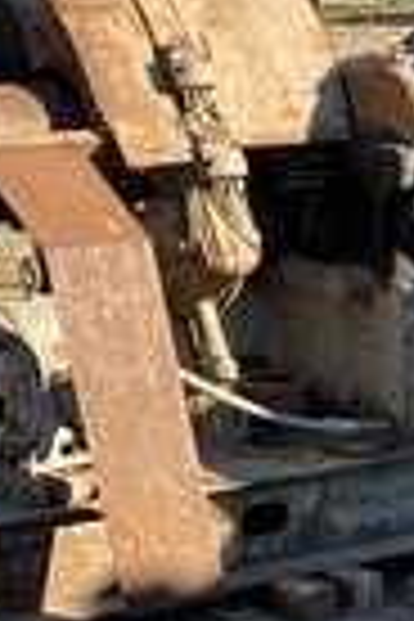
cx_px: 504
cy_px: 968
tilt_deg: -25.5
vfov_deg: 14.1
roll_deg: -0.4
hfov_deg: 10.0
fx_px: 2329
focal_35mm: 135
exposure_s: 1/454
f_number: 1.8
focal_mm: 3.99
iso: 32
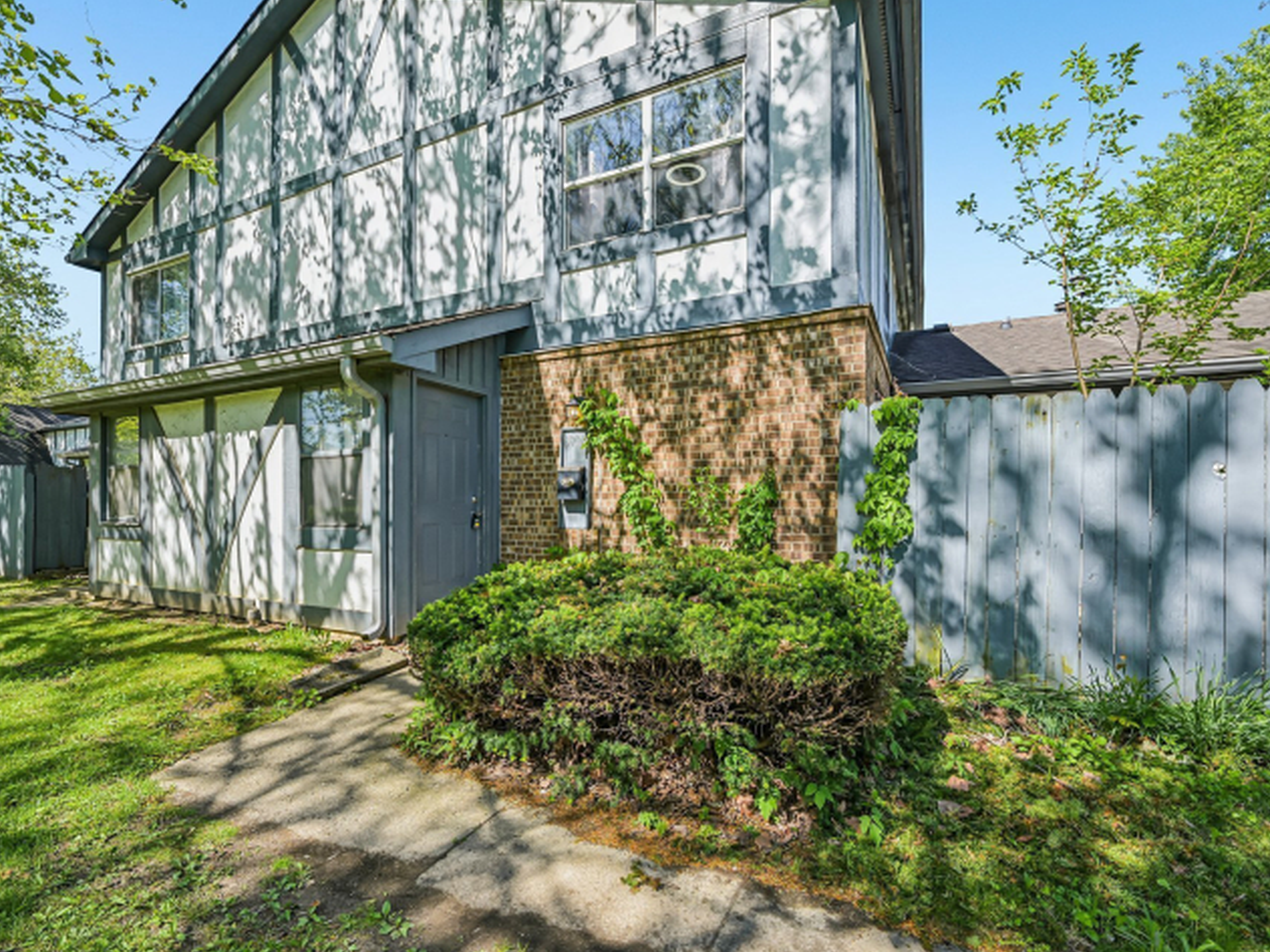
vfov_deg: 78.0
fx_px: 587
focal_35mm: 16
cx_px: 616
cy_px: 499
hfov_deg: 94.5
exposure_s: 1/125
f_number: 7.1
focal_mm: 14
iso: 100
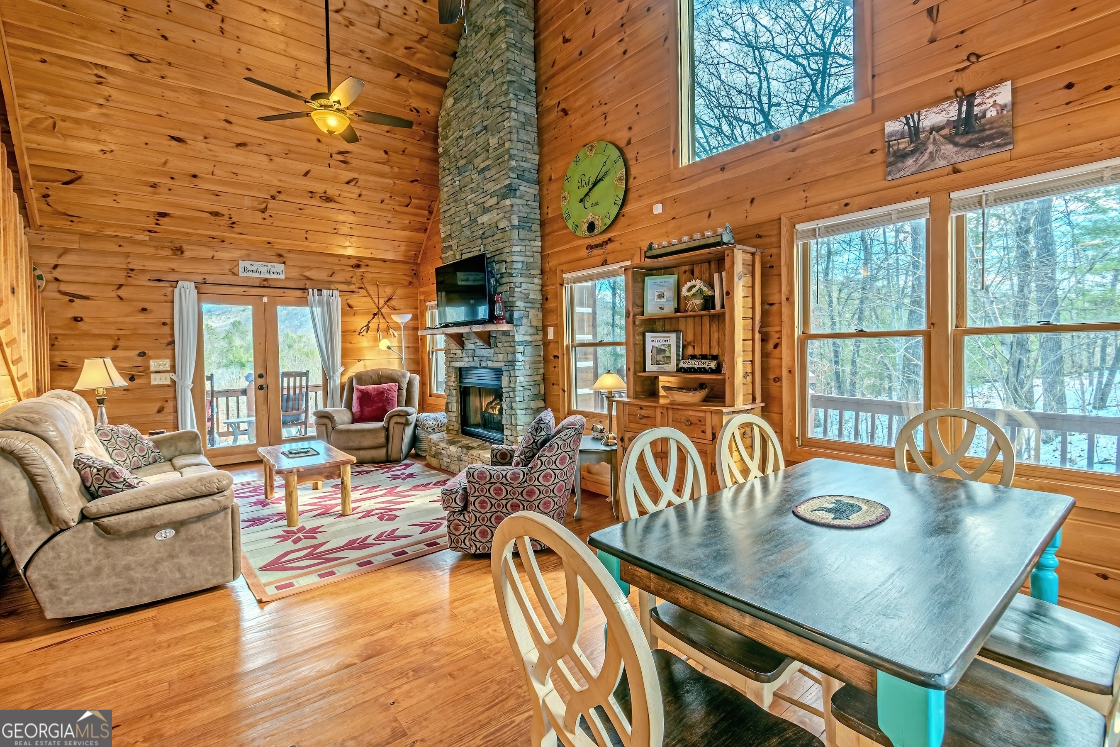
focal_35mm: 15
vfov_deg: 77.3
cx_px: 560
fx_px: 467
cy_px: 374
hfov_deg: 100.4
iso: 200
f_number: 10
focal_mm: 10
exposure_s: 1/50
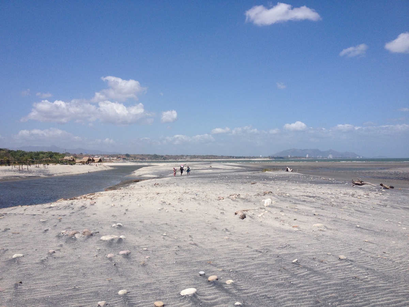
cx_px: 204
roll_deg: +0.6
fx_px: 414
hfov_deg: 52.6
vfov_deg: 40.7
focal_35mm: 35
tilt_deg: -1.8
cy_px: 154
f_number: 2.4
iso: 50
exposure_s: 1/3247
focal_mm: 4.28
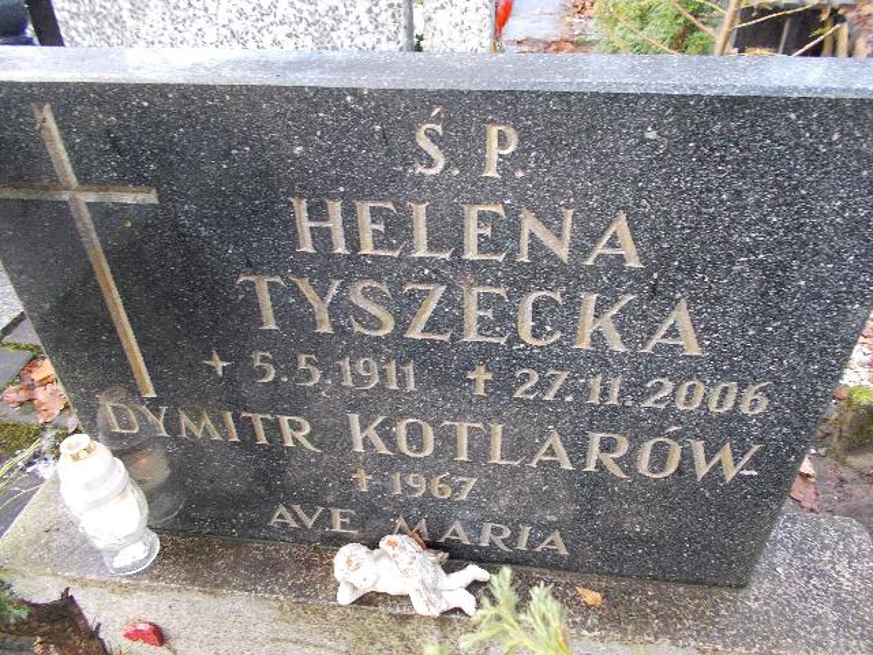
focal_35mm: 26
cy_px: 328
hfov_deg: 67.3
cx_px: 436
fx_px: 656
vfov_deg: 53.1
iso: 125
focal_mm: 4.6
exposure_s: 1/25
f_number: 3.2
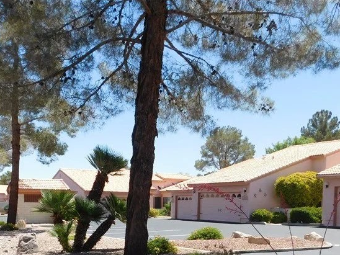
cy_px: 238
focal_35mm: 43
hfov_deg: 43.8
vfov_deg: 31.7
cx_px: 153
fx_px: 422
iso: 125
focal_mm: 4
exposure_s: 1/1000
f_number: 3
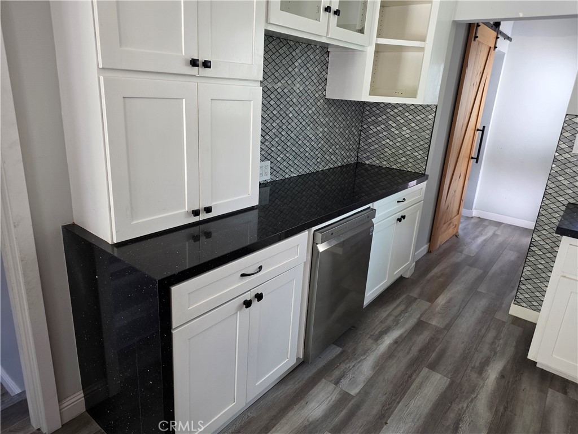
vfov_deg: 58.9
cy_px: 217
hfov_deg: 73.9
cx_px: 289
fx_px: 384
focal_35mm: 23
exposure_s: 1/120
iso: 250
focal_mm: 6.3
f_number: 1.7
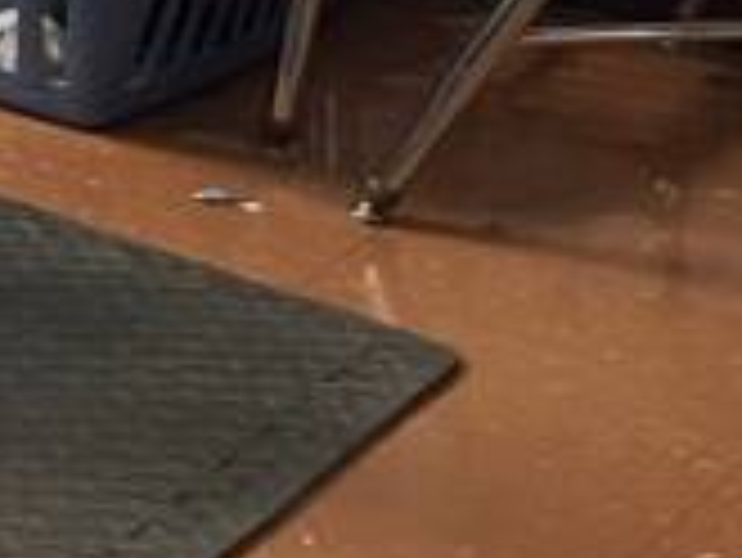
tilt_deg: -15.3
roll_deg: +0.3
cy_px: -598
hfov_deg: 8.1
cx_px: -1848
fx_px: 4054
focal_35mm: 189
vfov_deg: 7.5
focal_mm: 5.1
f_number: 1.6
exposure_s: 1/60
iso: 320
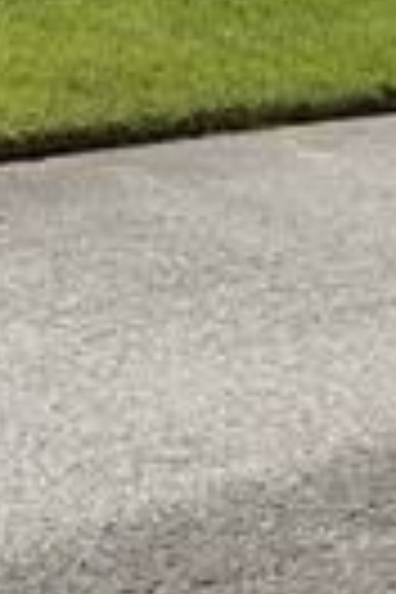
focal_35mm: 117
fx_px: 1930
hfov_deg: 11.0
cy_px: -36
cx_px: -315
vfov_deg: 17.0
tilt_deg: -3.1
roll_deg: -0.8
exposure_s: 1/3125
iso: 16
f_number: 1.8
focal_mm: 3
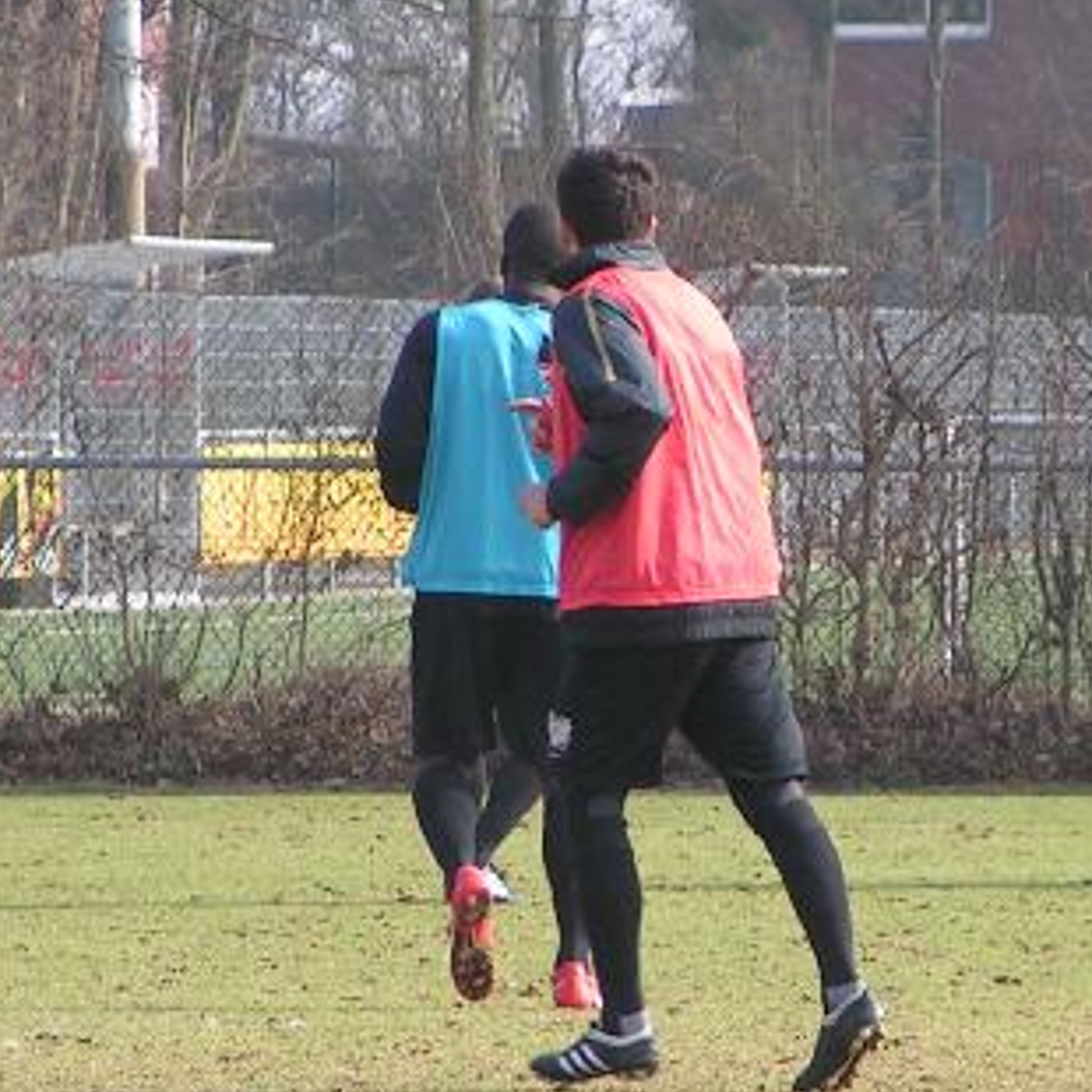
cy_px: 426
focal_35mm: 538
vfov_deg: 3.3
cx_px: 814
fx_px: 19201
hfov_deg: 3.3
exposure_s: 1/400
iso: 50
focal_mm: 36.1
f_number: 3.5
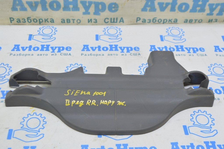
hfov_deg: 41.1
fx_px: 298
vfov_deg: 28.0
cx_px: 112
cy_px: 74
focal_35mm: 48
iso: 400
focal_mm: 32
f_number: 5.6
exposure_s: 1/20
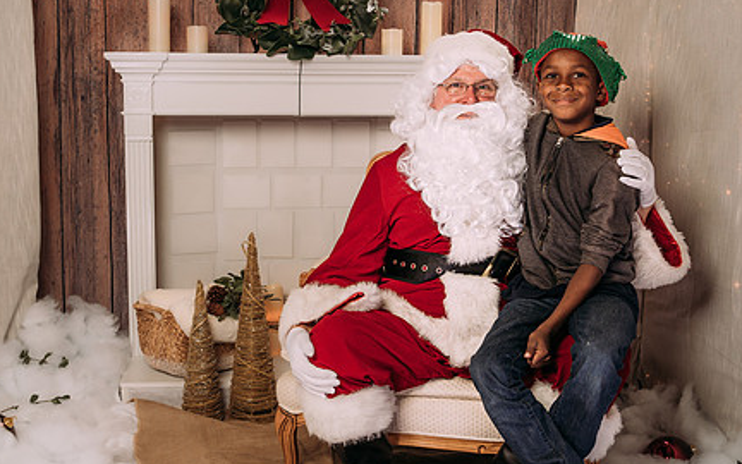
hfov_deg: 38.8
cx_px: 342
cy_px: 232
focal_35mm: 52
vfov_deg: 24.9
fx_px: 1052
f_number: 5
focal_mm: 35
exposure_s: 1/100
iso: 100
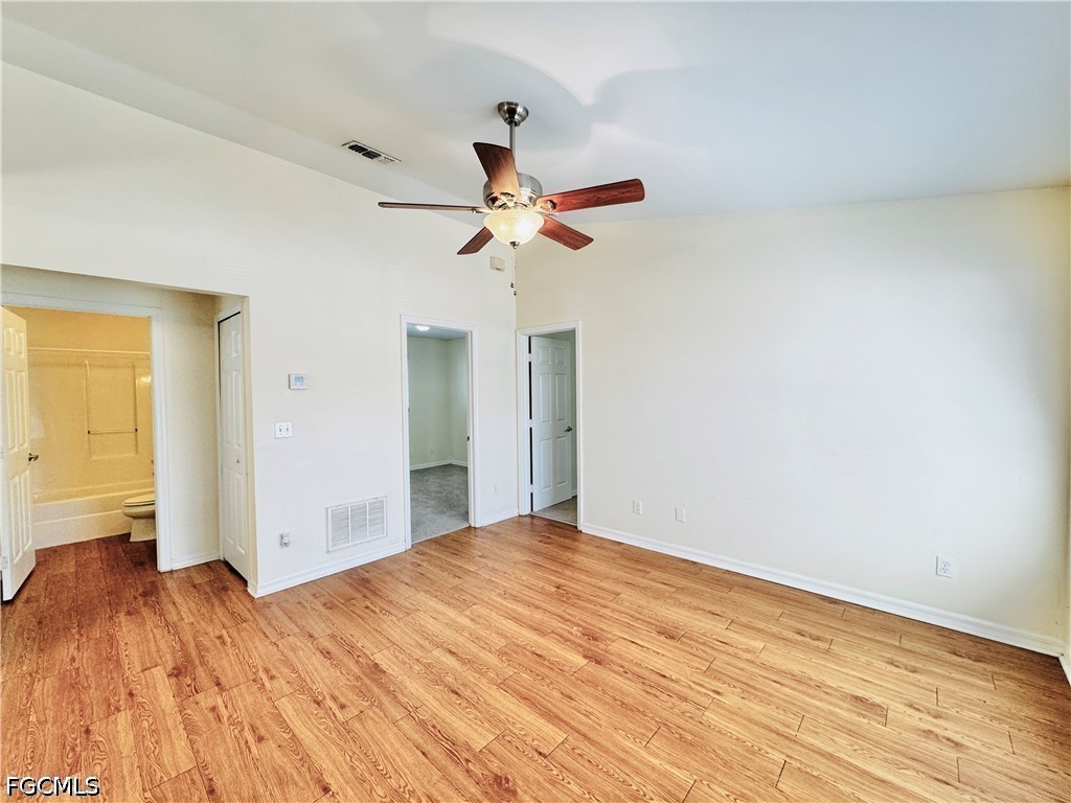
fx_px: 433
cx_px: 536
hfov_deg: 102.1
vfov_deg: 85.7
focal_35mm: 14
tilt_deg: -3.0
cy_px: 402
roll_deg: +0.4
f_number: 2.2
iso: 200
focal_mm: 2.22
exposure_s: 1/120
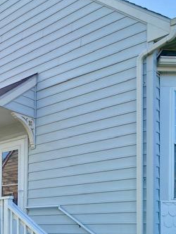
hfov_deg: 28.5
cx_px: 34
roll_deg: -2.0
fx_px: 339
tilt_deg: +3.0
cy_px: 222
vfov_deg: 35.3
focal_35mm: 50
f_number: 1.8
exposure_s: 1/1182
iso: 32
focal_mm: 4.25
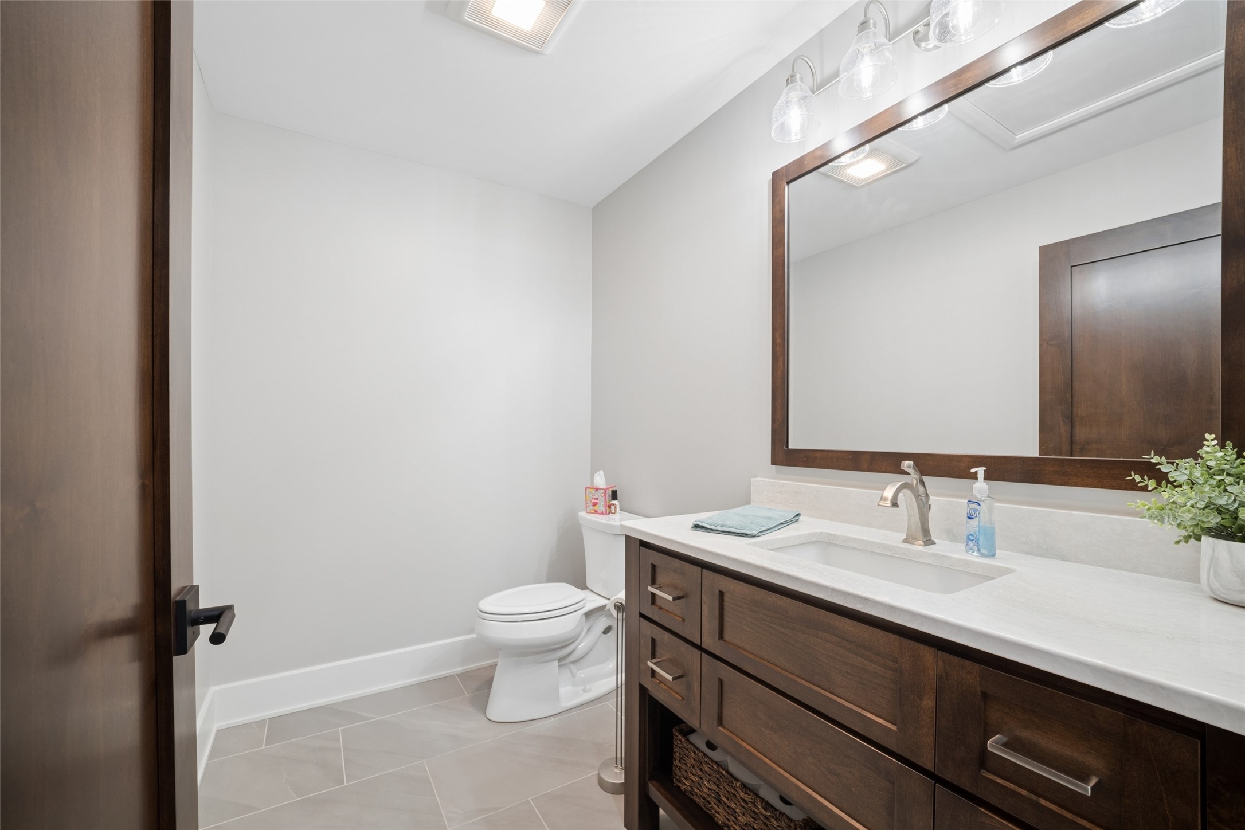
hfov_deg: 106.3
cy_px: 415
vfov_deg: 83.3
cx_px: 622
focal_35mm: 14
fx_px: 467
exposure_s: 1/6
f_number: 8
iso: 200
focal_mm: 9
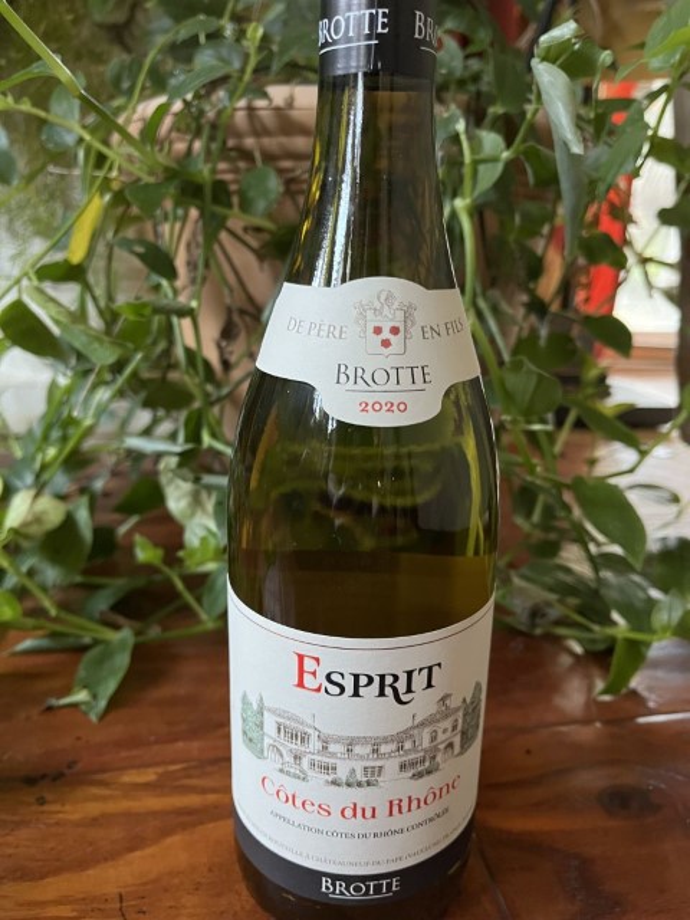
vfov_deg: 67.3
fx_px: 691
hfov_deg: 53.1
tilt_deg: -17.1
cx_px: 345
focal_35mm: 26
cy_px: 460
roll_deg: +0.4
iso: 640
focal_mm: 5.1
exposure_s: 1/40
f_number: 1.6
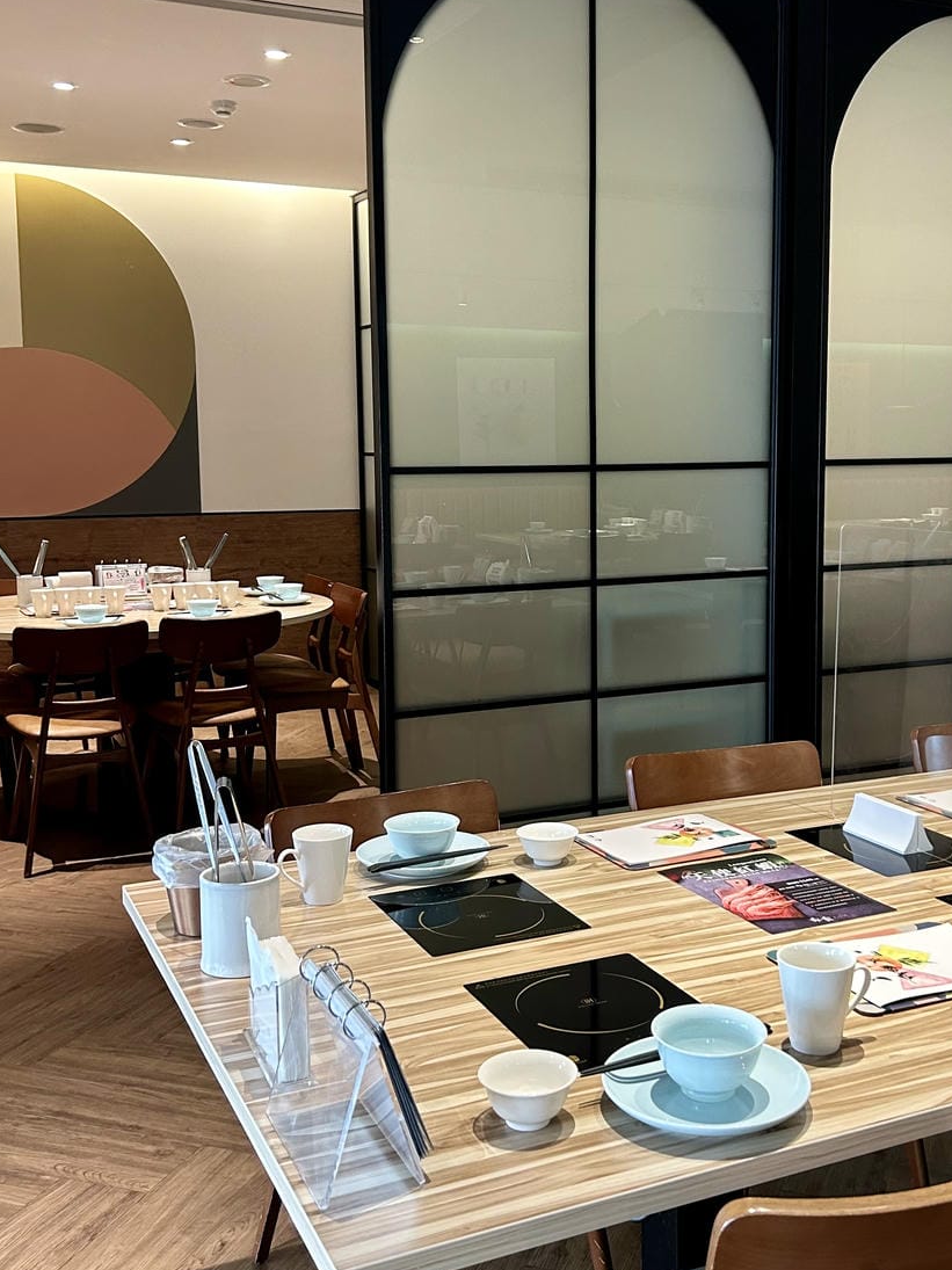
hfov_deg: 37.5
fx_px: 1394
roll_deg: +0.6
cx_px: 584
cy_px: 582
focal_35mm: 38
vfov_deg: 48.9
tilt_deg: -5.4
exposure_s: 1/60
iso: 200
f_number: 1.5
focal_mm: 5.7
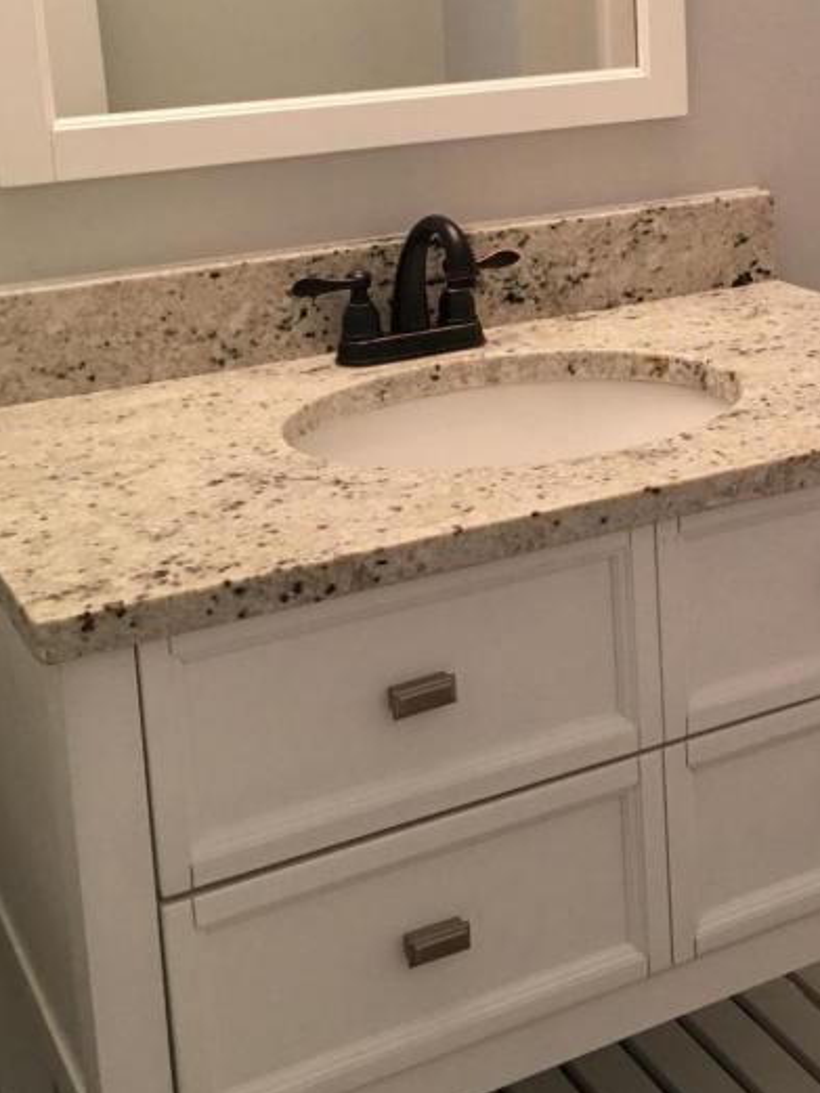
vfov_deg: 33.2
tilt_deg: -12.0
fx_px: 1800
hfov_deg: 25.2
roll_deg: +0.2
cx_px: 669
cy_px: 298
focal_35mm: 57
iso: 50
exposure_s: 1/15
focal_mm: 4.15
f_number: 2.2
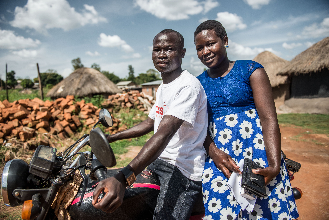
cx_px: 164
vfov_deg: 53.2
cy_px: 110
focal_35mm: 24
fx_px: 219
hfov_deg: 73.7
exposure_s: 1/4000
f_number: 2.8
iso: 200
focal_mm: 24
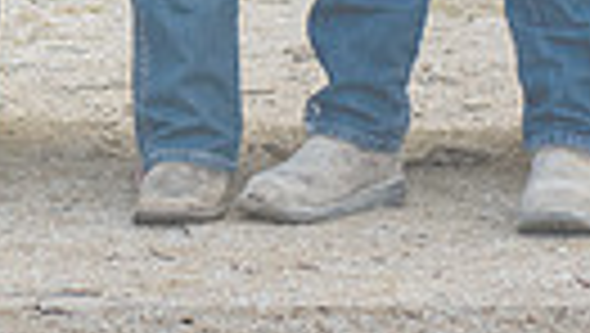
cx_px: -122
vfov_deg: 3.2
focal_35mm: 372
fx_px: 5826
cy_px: -506
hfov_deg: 5.8
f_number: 5.6
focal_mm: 80
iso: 400
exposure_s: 1/640
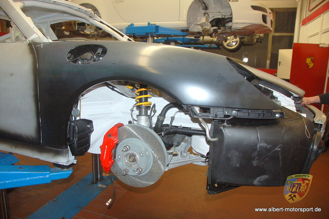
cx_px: 164
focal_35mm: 27
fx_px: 247
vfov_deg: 47.9
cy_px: 110
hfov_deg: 67.4
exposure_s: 1/60
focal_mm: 18
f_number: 3.5
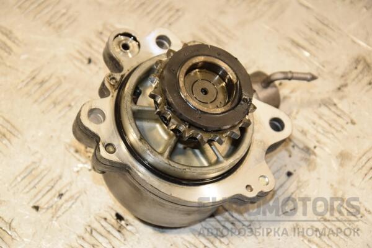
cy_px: 124
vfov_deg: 11.4
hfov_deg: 17.1
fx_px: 1240
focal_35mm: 120
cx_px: 186
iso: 800
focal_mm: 80
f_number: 7.1
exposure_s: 1/200
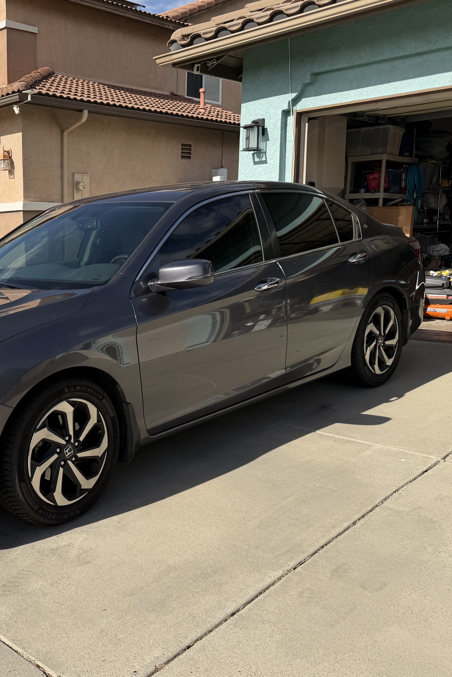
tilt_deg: -8.2
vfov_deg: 55.8
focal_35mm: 34
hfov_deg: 36.1
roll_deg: +1.1
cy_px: 340
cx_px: 31
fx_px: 640
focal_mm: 6.76
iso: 80
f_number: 1.78
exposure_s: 1/5319
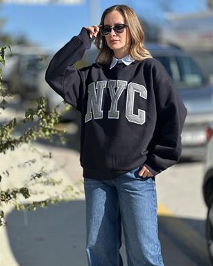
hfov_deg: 19.0
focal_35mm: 81
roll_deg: -0.1
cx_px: 107
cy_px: 135
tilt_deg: -3.3
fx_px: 638
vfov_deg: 23.5
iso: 32
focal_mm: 9
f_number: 2.8
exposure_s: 1/453
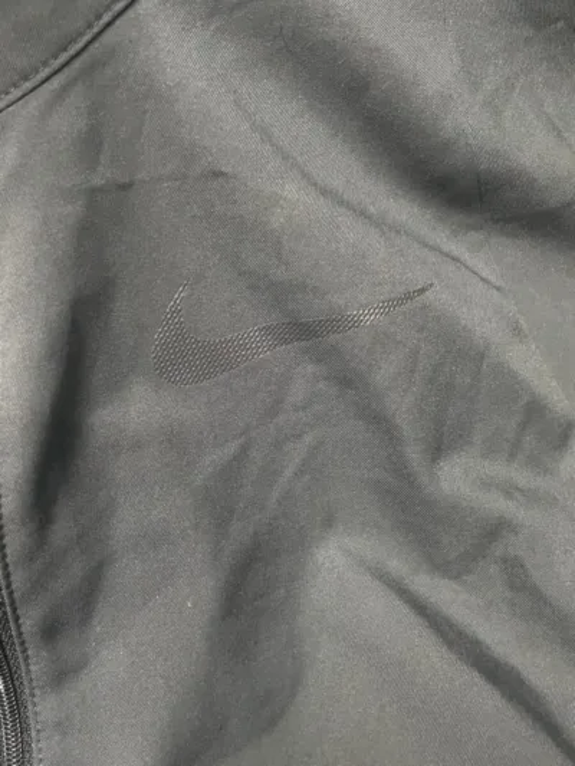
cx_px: 288
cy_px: 383
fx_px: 576
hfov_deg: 53.1
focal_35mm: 26
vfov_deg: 67.3
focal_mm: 4.2
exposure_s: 1/25
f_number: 1.6
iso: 640
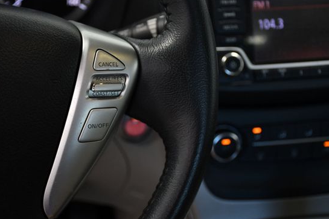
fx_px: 676
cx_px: 138
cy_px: 121
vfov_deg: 18.4
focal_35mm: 74
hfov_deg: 27.3
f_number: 4.5
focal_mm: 42
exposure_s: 1/80
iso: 400
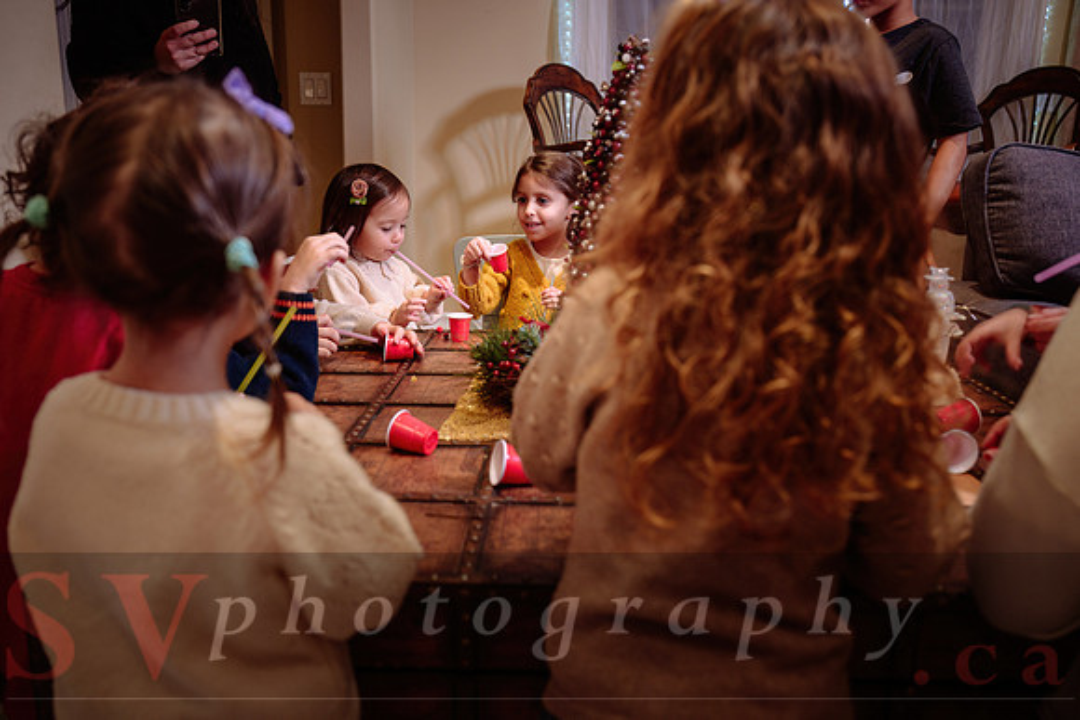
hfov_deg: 61.1
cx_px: 540
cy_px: 360
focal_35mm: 31
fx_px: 915
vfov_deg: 43.0
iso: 500
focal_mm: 30.5
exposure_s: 1/50
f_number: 4
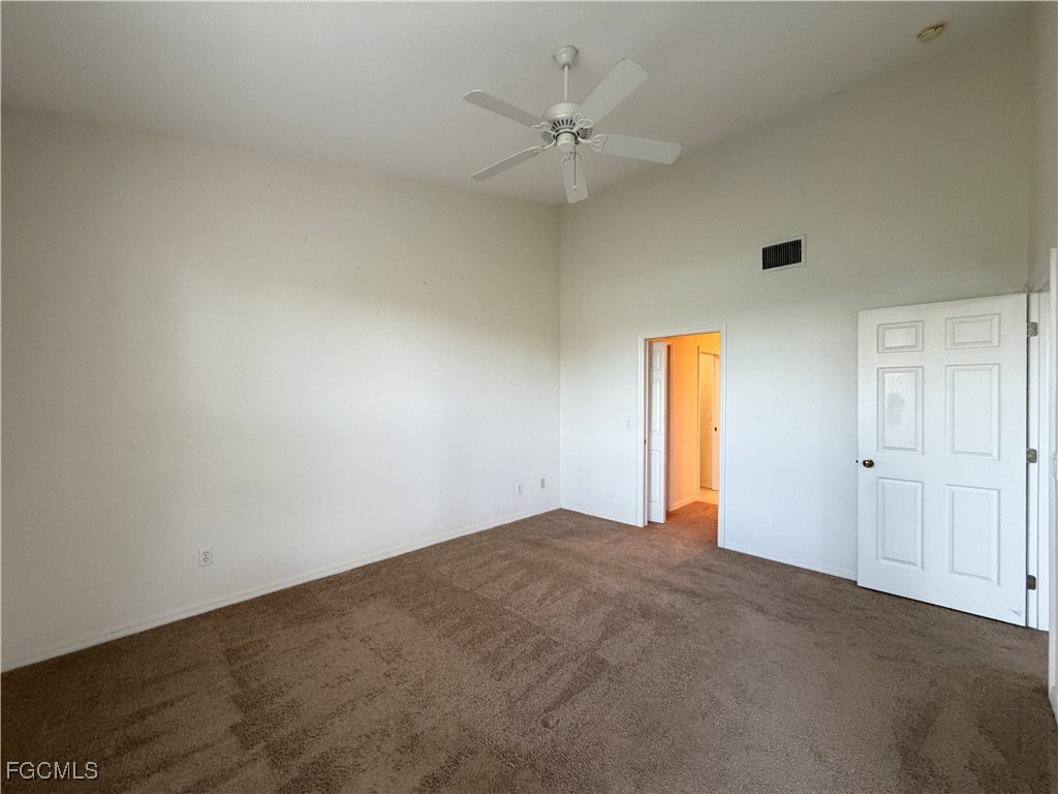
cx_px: 529
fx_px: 428
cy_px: 397
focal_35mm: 14
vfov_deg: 85.7
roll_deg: +0.0
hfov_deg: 102.1
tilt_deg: -1.2
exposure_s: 1/97
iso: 320
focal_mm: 2.22
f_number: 2.2
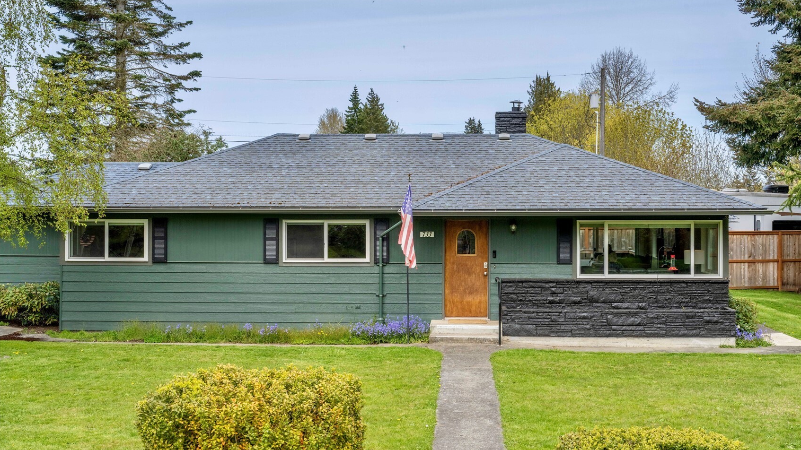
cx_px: 400
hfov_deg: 48.4
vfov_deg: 28.3
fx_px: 892
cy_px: 256
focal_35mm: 42
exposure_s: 1/2000
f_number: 11
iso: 320
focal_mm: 40
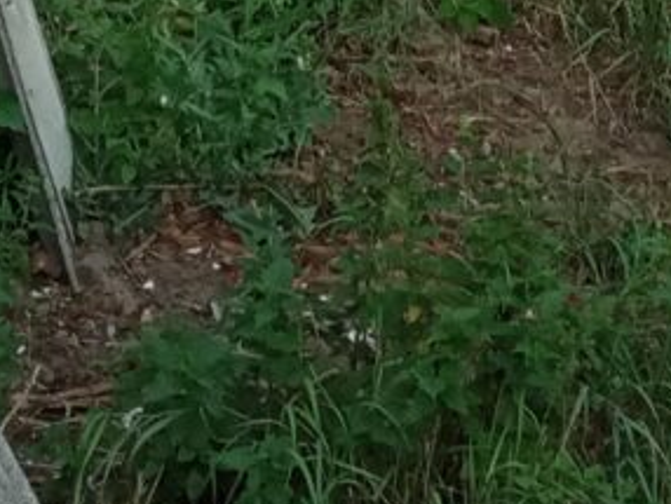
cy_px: -717
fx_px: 2813
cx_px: 629
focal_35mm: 145
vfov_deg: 9.2
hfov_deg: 13.5
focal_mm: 3.79
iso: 111
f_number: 2.2
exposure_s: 1/298
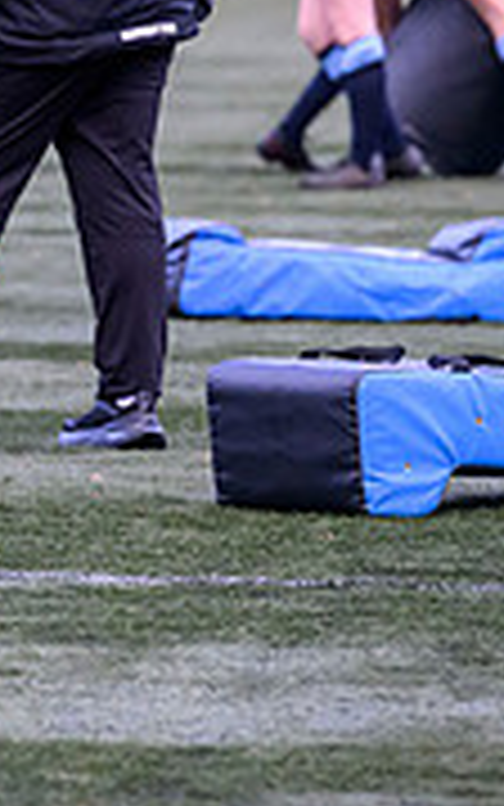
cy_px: 223
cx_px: -742
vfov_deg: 3.2
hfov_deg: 2.0
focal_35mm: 662
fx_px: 14537
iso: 5000
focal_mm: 200
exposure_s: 1/3200
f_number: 4.5
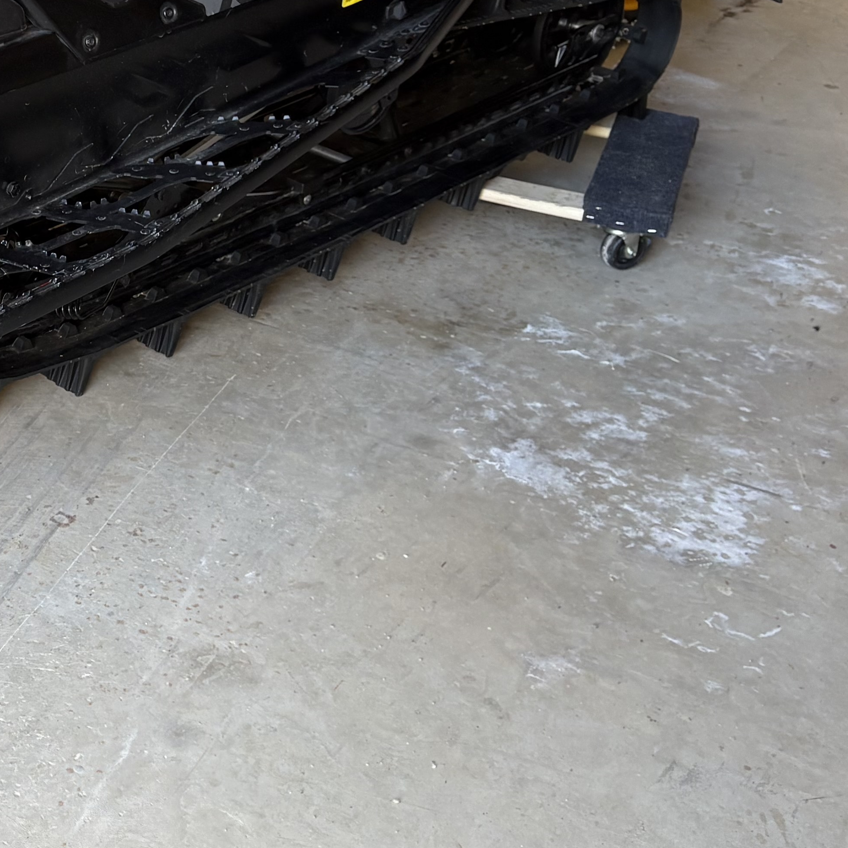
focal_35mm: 67
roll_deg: -0.9
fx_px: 1857
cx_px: -284
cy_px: 181
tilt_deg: -26.0
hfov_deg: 22.7
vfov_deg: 25.3
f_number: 1.6
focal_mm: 5.96
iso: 80
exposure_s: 1/130
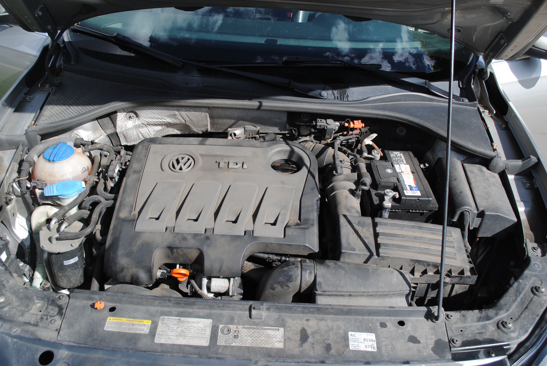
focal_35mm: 33
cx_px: 274
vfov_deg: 40.1
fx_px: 502
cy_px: 183
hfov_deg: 57.2
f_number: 7.1
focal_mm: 22
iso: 100
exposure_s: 1/200
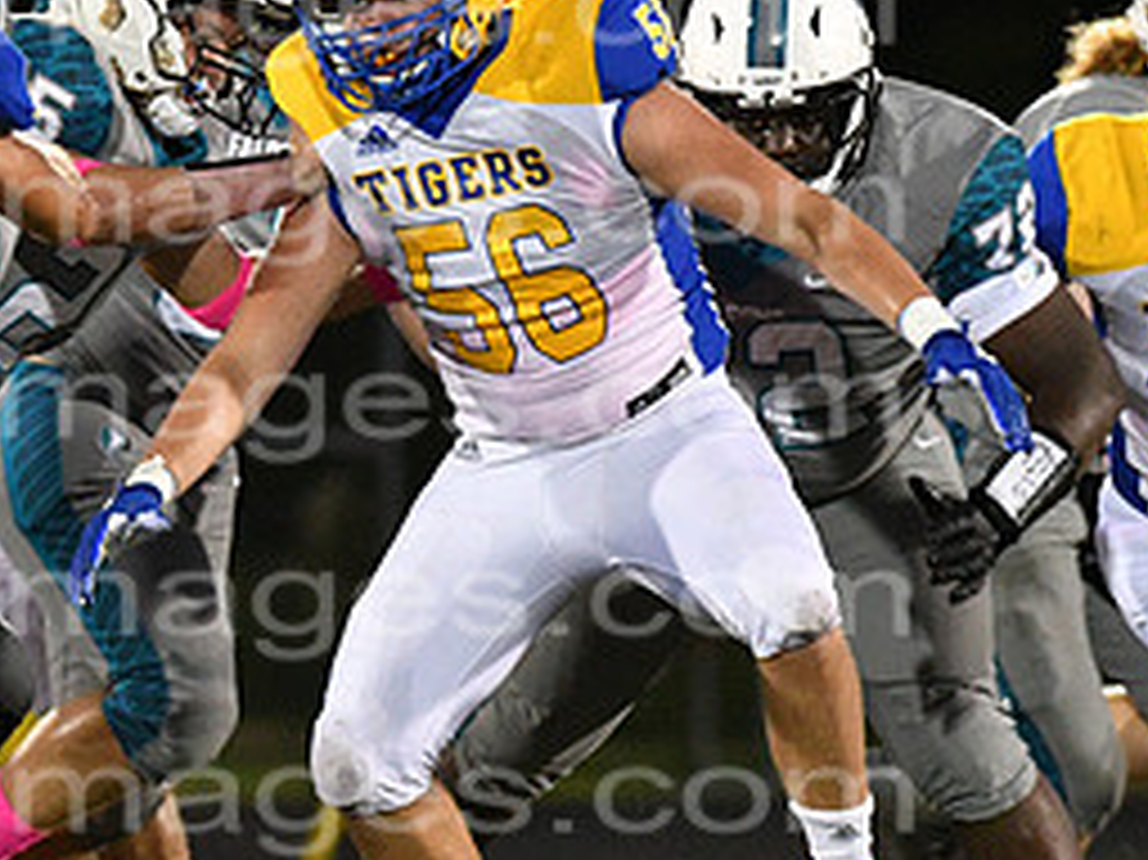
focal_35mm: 985
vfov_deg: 1.5
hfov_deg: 2.0
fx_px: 32651
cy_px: 308
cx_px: -108
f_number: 4.5
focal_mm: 300
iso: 8000
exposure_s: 1/800
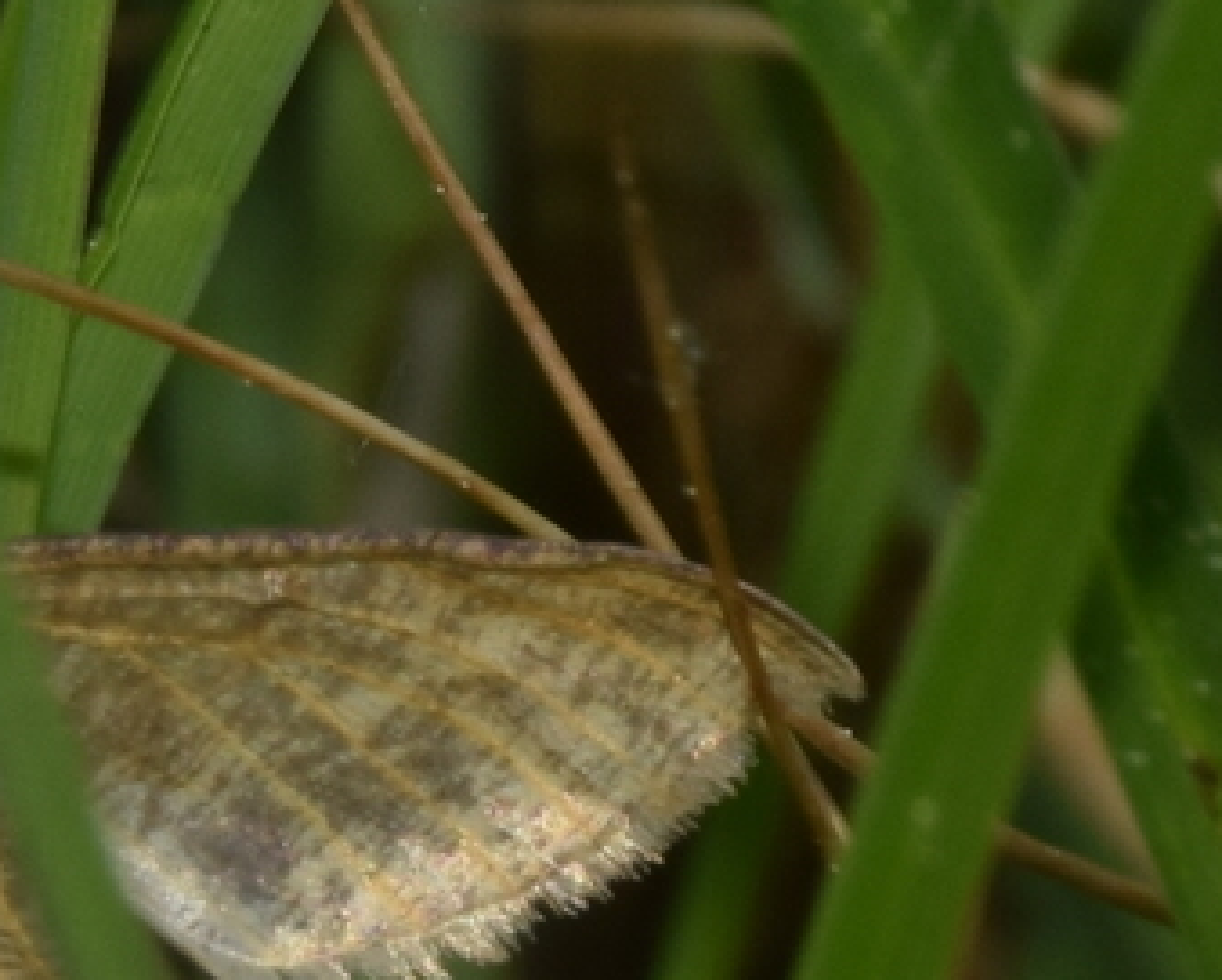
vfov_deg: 2.8
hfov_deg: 3.5
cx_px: -170
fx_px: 20235
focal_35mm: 559
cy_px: 730
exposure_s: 1/125
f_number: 16
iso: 100
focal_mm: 140
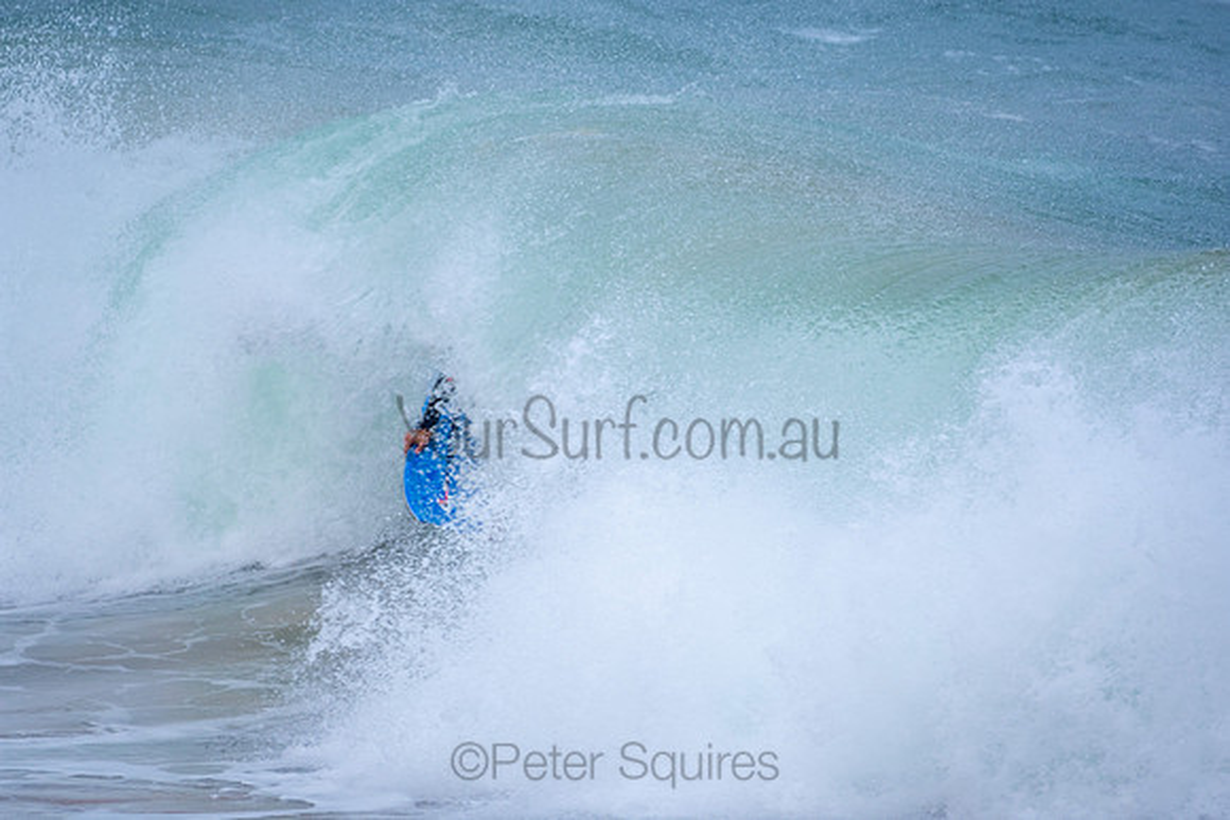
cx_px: 615
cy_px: 410
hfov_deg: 2.7
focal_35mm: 750
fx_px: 25630
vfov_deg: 1.8
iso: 280
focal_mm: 500
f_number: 5.6
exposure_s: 1/640
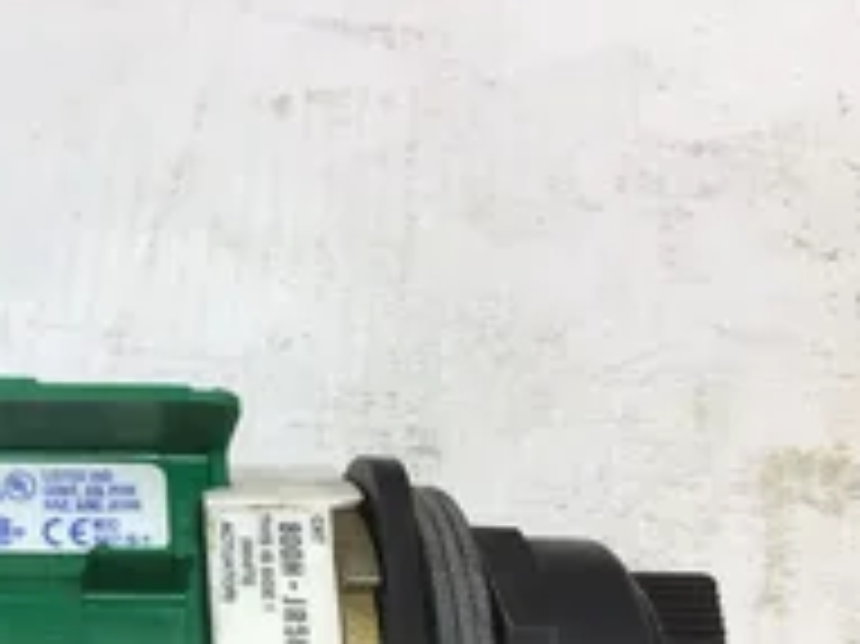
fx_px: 1614
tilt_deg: -67.1
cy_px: 653
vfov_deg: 21.7
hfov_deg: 28.5
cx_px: 63
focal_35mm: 65
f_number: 2.4
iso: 25
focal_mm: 3.3
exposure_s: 1/129
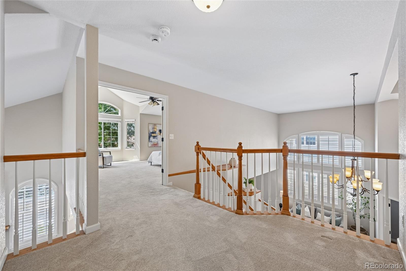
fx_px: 158
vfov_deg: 81.2
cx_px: 203
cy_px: 136
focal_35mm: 14
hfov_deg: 104.3
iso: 200
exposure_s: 1/15
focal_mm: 14
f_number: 10
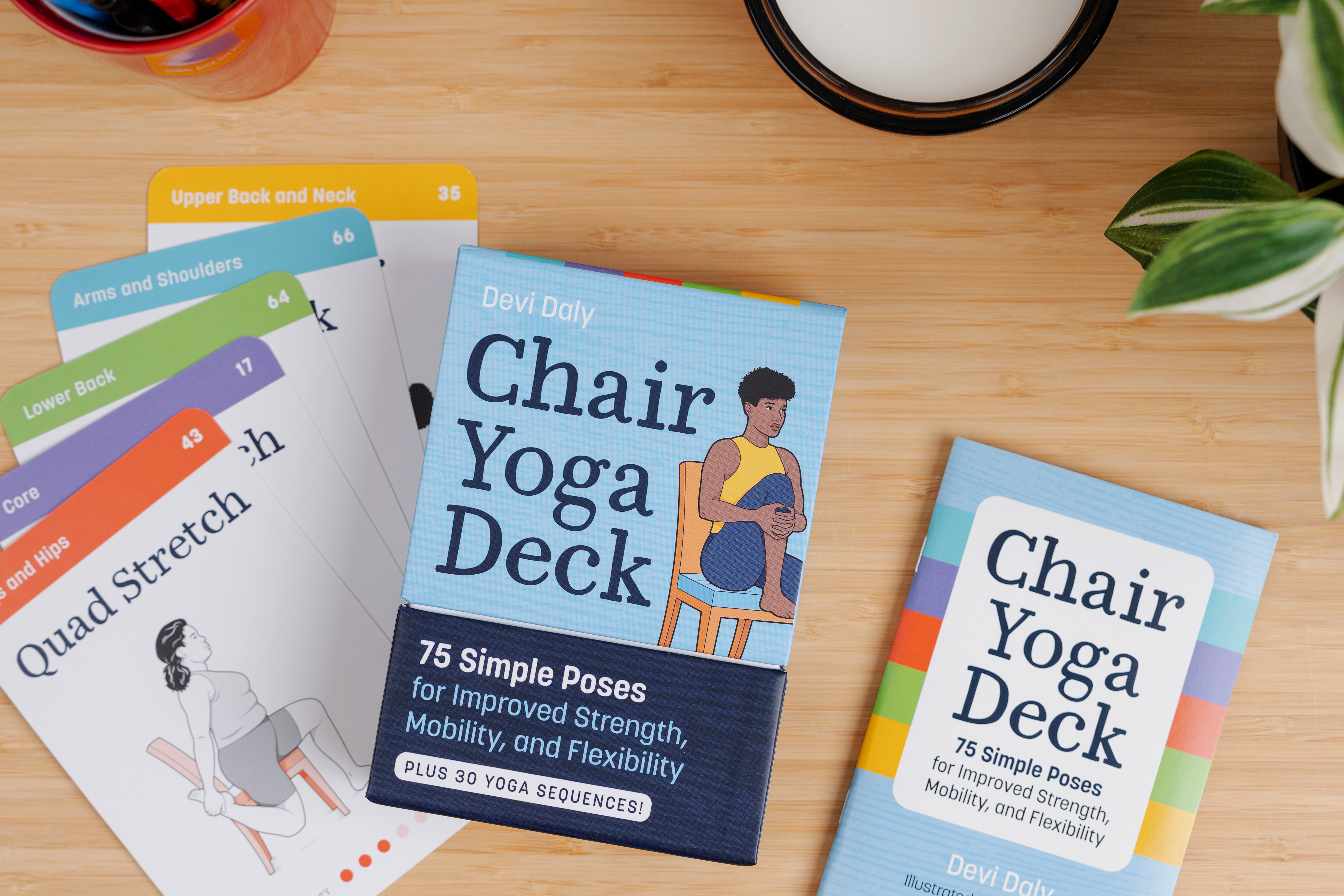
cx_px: 670
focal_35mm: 66
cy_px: 482
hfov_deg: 30.5
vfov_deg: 20.6
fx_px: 2464
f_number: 4.5
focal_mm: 49
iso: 125
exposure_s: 1/125
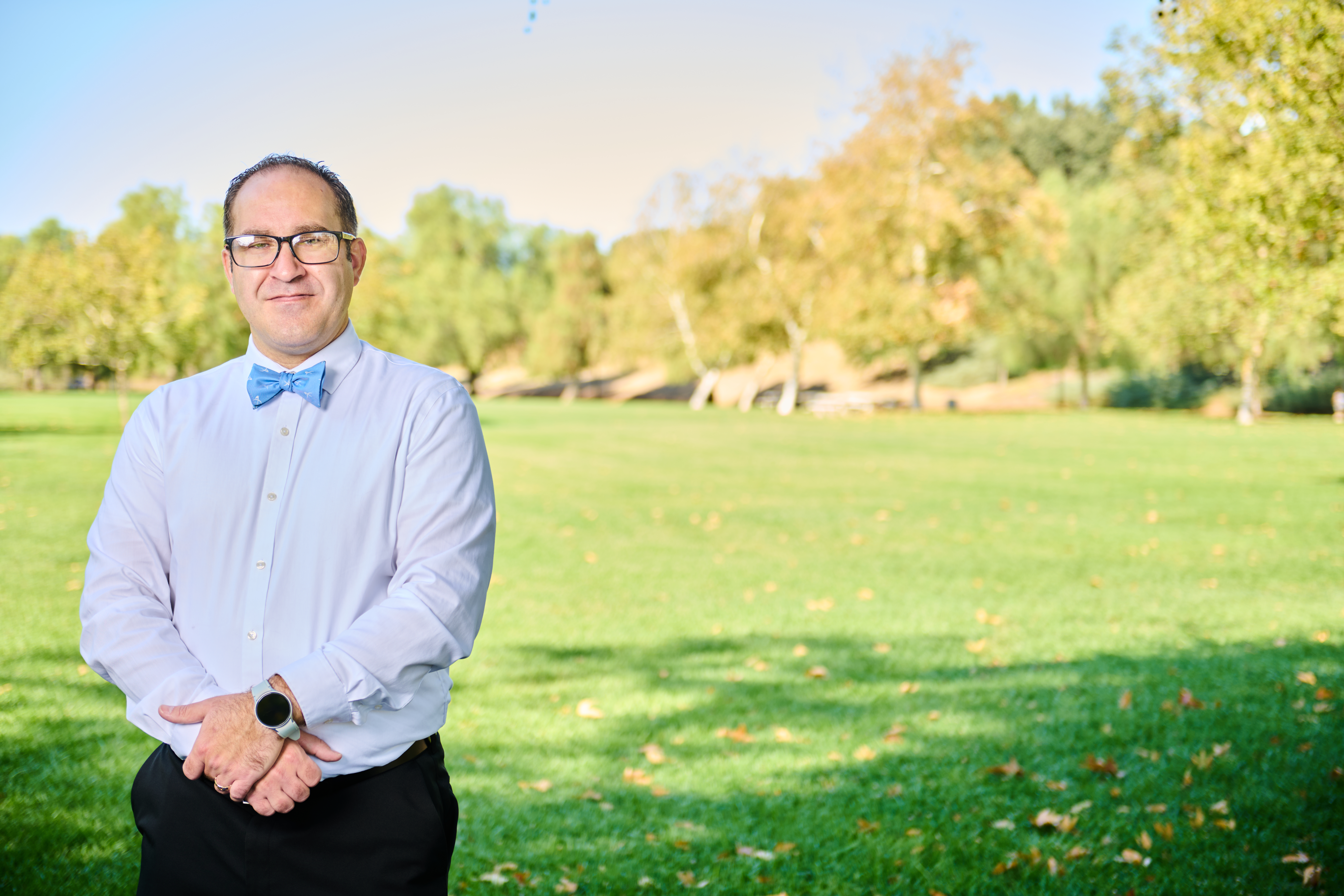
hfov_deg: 36.2
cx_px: 672
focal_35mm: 55
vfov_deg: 24.6
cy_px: 448
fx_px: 2053
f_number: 3.2
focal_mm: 55
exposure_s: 1/200
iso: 100
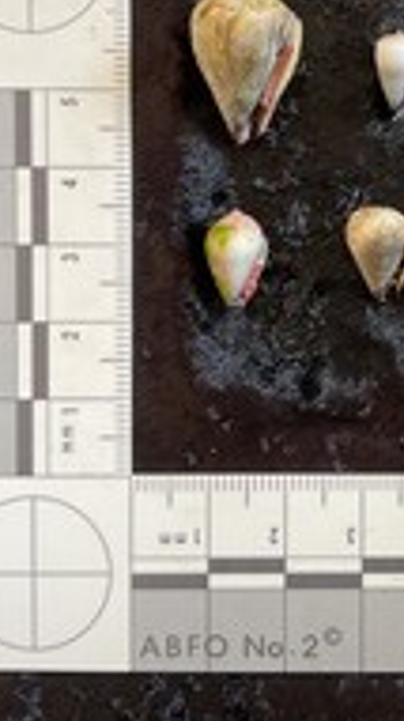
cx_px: 419
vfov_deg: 35.7
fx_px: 1108
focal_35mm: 58
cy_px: 240
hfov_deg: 19.9
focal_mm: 3
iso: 40
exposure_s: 1/60
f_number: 1.8
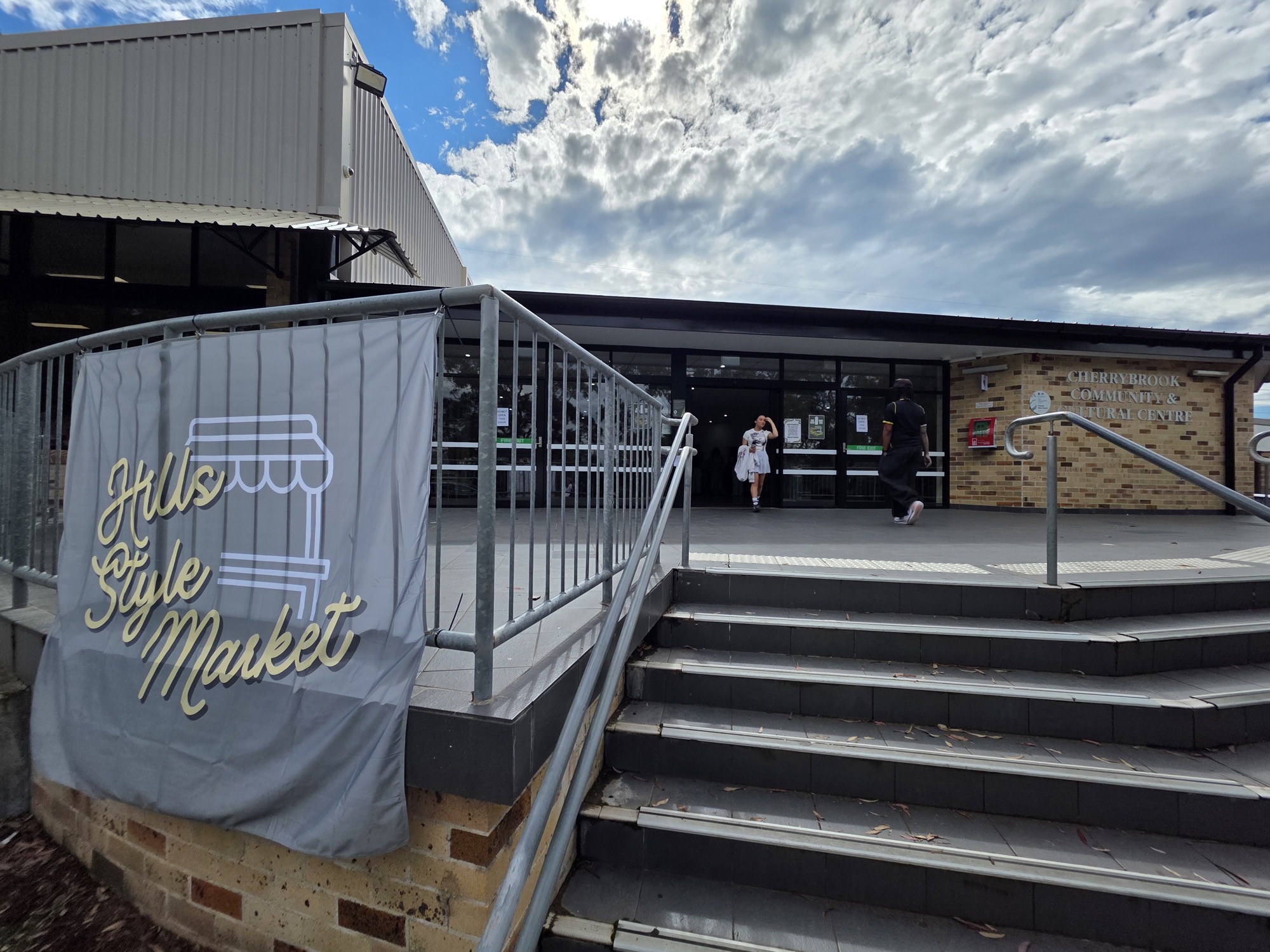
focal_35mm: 13
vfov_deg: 89.9
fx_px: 477
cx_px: 635
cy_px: 476
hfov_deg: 106.2
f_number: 1.9
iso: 40
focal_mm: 2.2
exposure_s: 1/3446
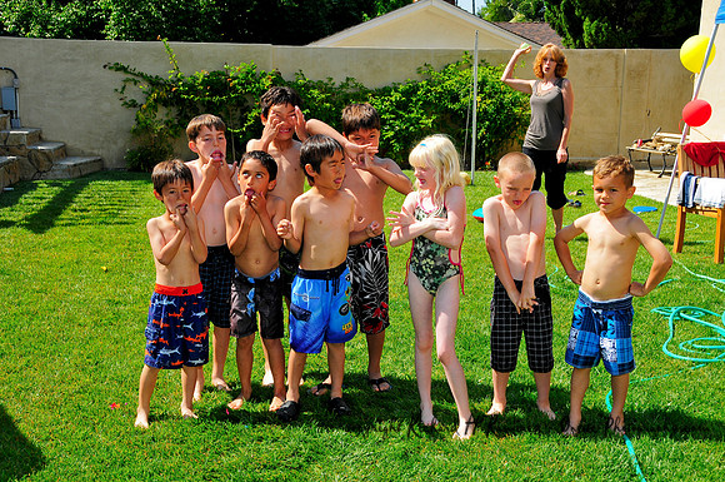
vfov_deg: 28.0
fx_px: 965
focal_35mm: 48
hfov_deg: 41.2
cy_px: 241
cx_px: 362
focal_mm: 32
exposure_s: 1/125
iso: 200
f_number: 5.6
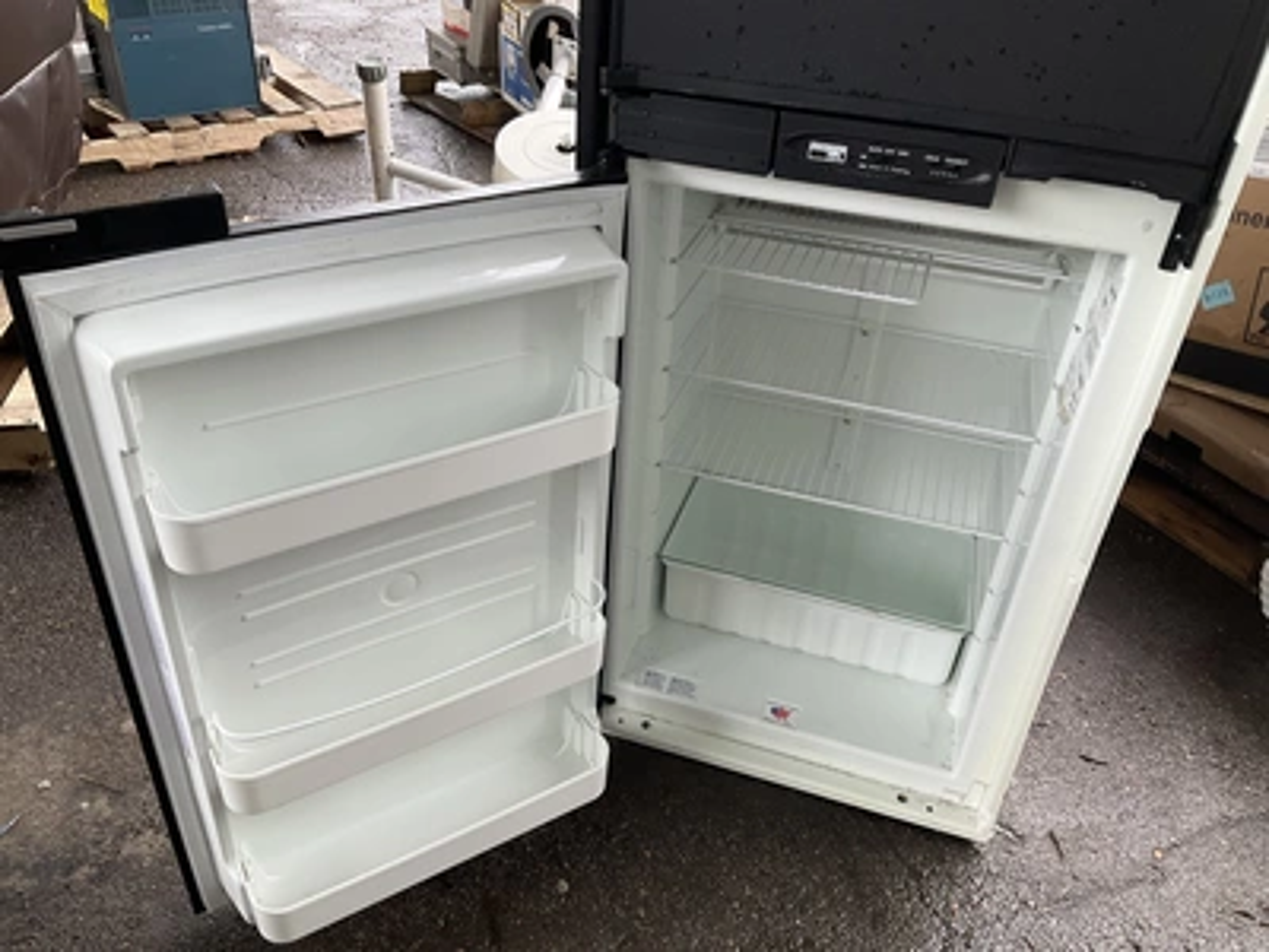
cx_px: 634
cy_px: 476
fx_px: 1063
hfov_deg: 61.7
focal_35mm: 29
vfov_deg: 48.2
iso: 25
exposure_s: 1/122
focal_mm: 3
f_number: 1.8
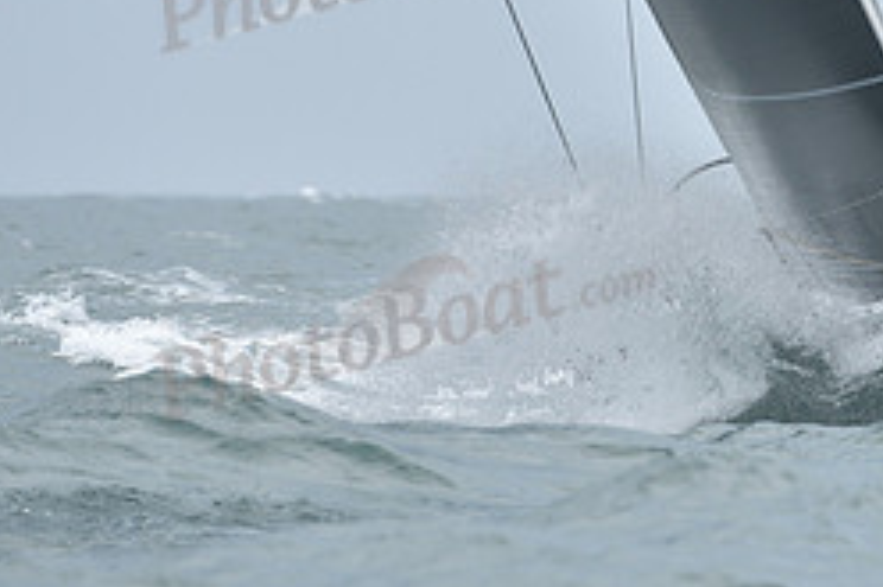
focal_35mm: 937
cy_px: 94
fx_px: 22966
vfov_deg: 1.5
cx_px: 844
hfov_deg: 2.2
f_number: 7.1
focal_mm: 400
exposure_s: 1/1000
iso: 320
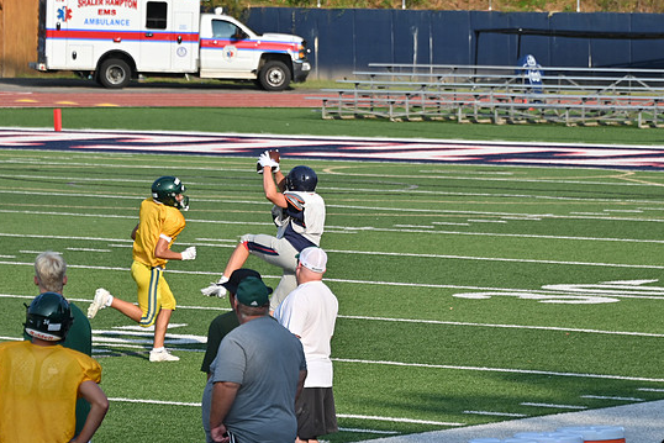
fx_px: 5073
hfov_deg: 7.5
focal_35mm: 275
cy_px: 224
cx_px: 342
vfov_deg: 5.0
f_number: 5.6
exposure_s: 1/640
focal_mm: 170
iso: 100
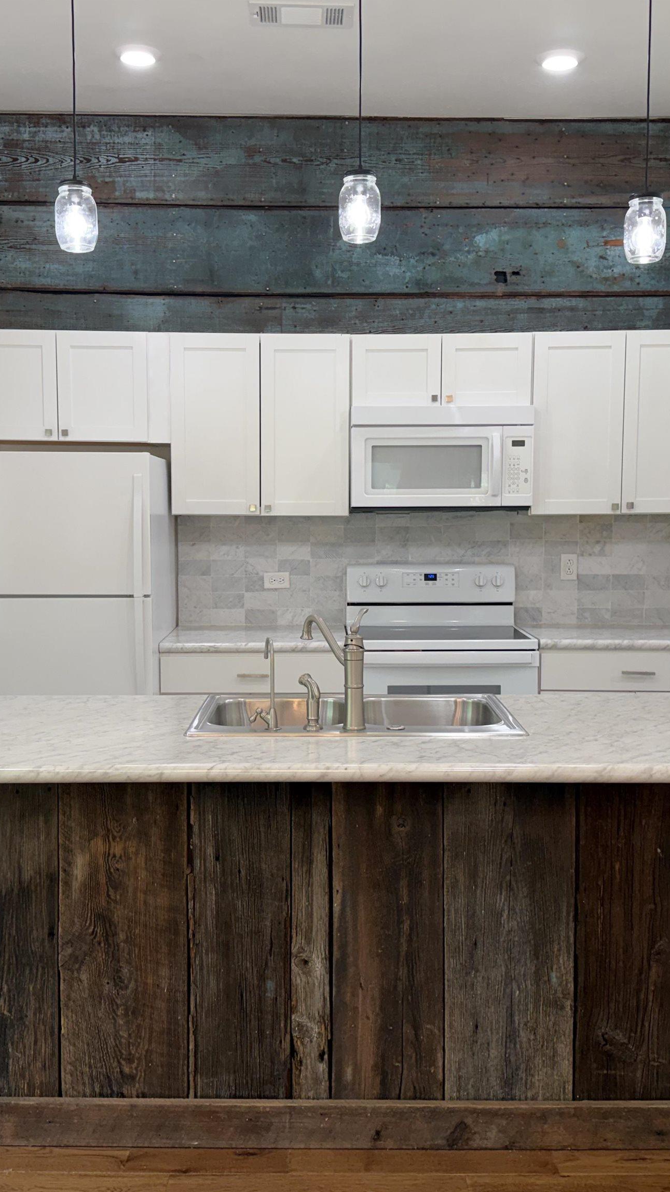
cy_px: 595
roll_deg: +0.3
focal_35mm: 35
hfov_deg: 33.7
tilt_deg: -4.6
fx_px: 1105
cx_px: 311
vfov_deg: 56.6
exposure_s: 1/120
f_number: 1.78
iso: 125
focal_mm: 6.76
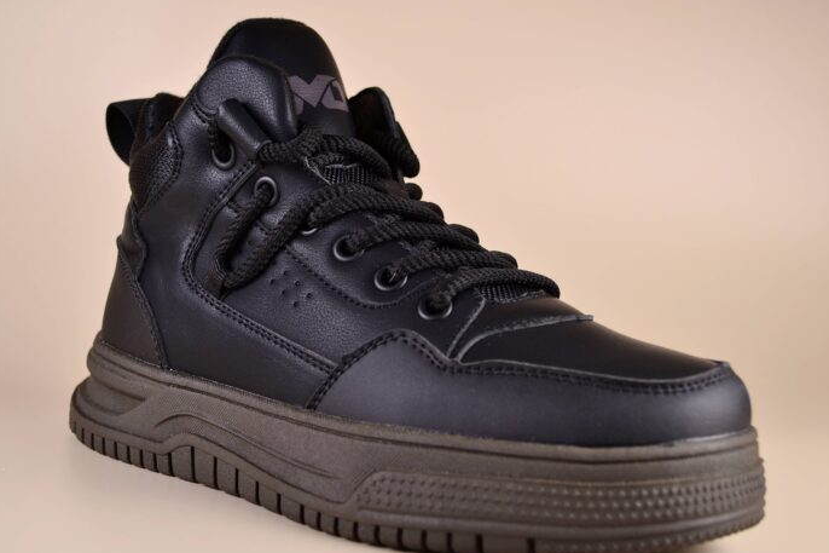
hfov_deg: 35.6
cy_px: 312
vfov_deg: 24.2
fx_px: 1289
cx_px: 401
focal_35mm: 56
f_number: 4.8
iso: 100
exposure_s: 1/80
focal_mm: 32
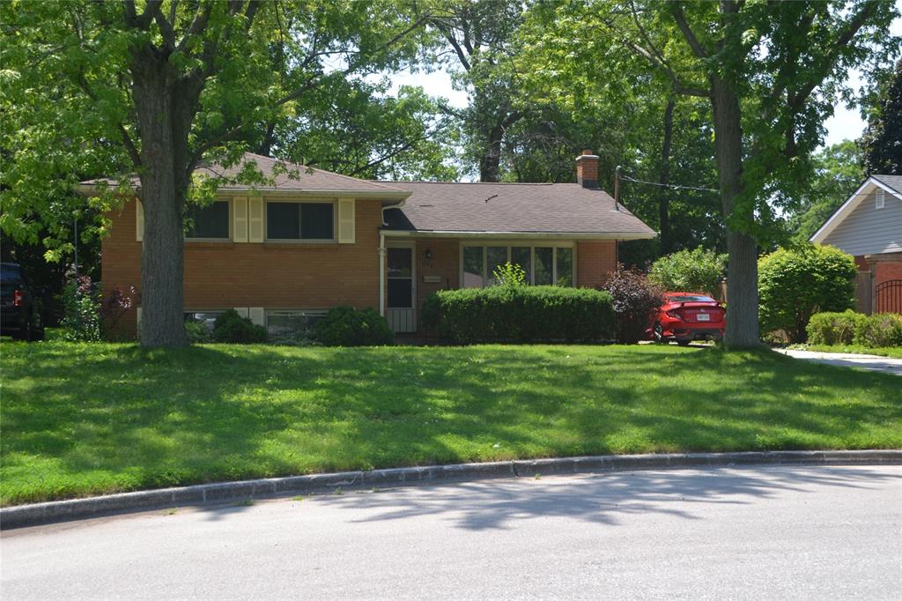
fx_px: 1202
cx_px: 451
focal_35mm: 48
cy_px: 300
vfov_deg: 28.1
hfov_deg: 41.1
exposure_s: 1/160
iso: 100
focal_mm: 32
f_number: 6.3
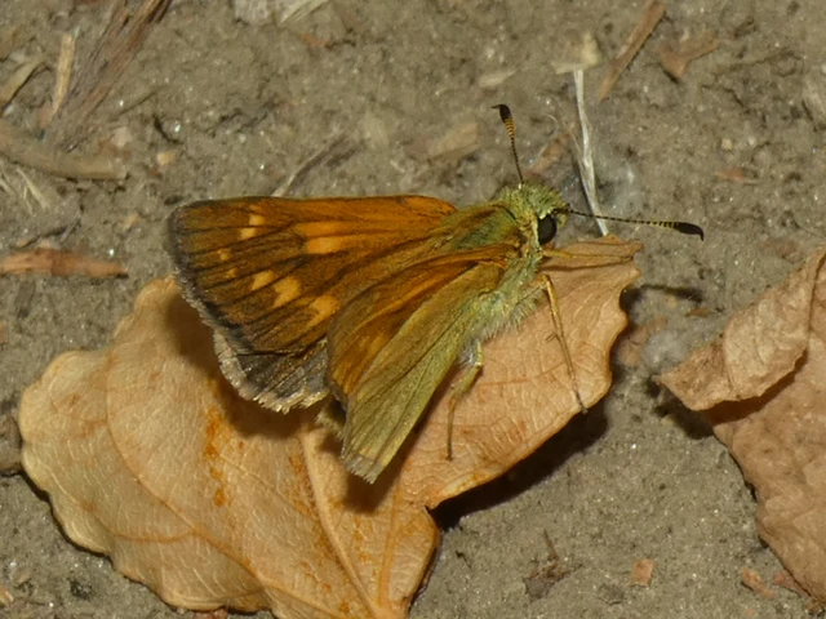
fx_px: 3818
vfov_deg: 9.3
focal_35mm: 160
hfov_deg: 12.3
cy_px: 310
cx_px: 413
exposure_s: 1/320
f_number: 5.4
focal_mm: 28.8
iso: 80
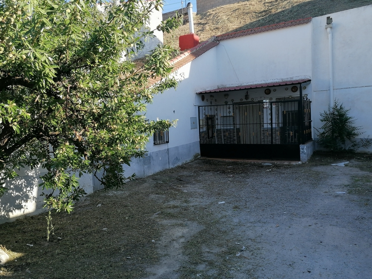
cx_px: 186
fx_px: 322
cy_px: 140
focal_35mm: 30
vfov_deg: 46.8
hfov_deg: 60.0
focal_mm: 4.75
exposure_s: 1/483
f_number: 1.8
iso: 50
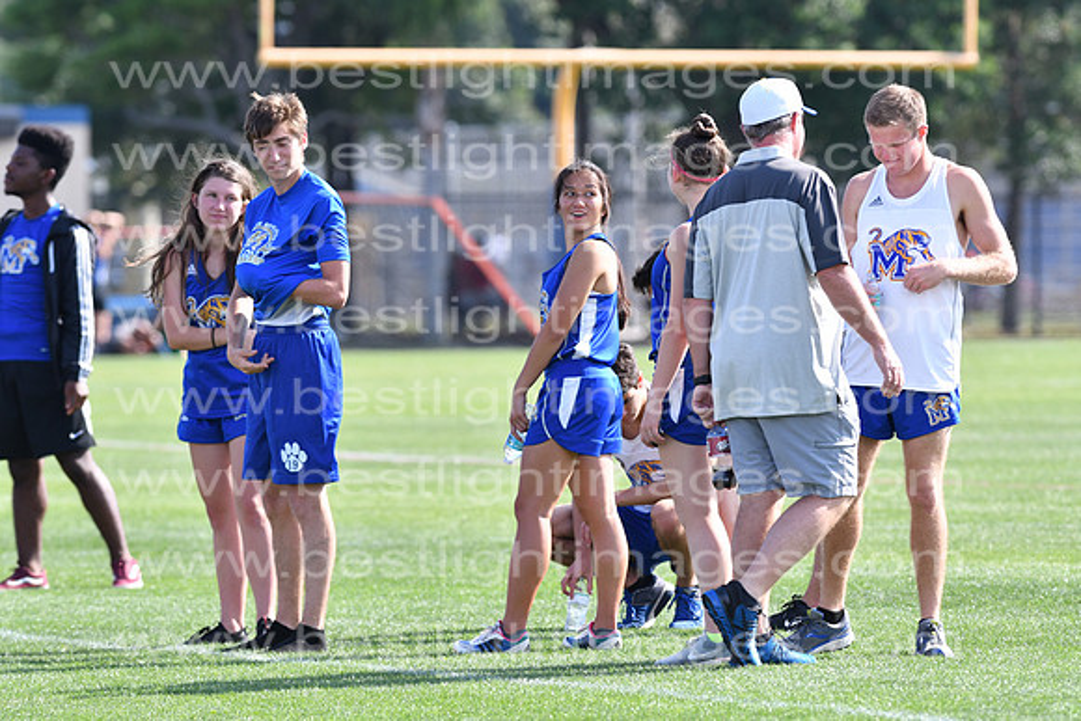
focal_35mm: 450
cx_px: 540
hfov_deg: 4.6
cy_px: 360
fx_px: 13515
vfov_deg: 3.1
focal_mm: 300
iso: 400
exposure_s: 1/1000
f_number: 5.6
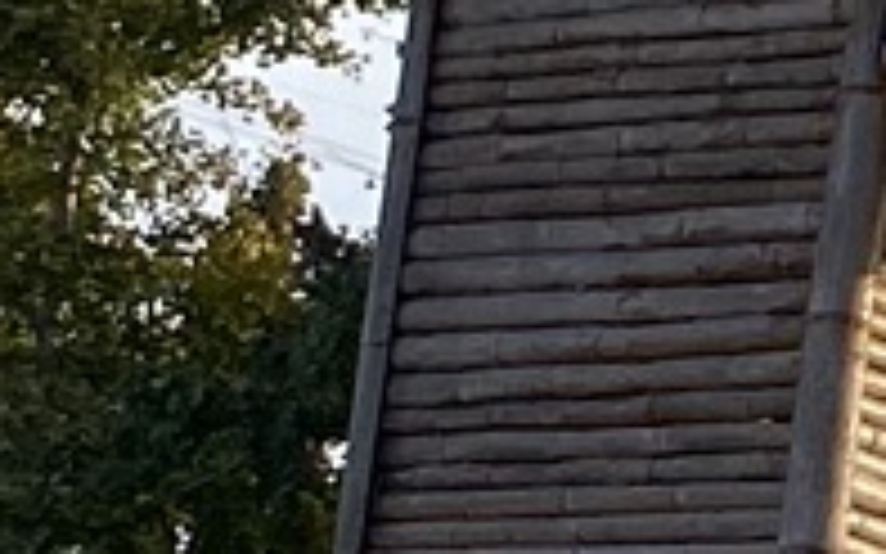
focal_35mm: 280
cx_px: 2793
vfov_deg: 4.7
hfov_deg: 6.7
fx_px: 6759
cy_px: 207
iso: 32
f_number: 1.8
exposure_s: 1/1543
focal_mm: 4.25
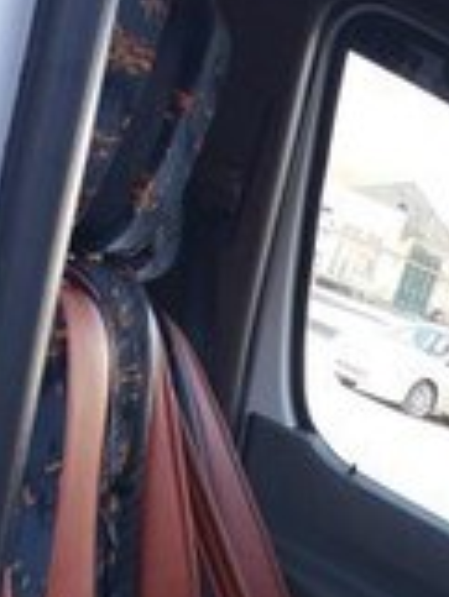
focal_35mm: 86
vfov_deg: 20.8
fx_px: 1485
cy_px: 771
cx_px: 668
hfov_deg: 15.8
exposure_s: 1/173
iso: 64
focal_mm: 3.7
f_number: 1.9
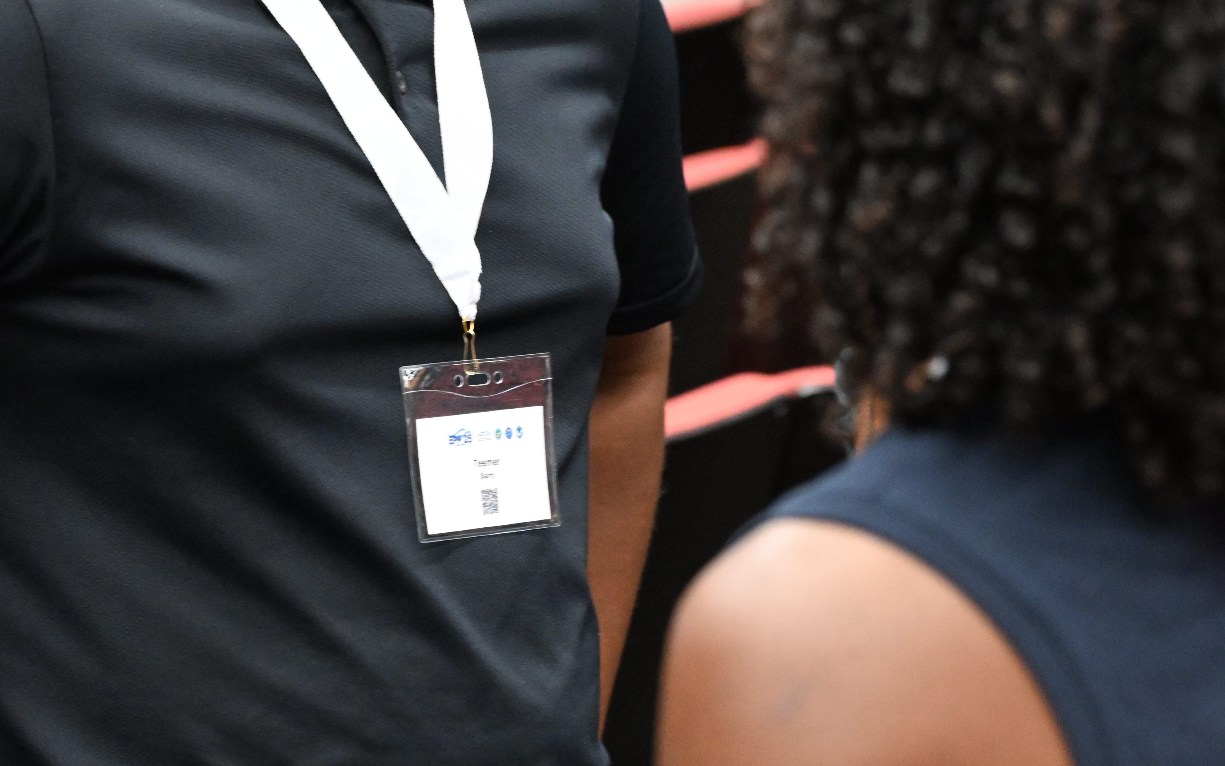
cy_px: 120
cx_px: 405
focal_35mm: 177
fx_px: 5909
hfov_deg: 11.8
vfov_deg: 7.4
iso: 5600
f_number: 4.5
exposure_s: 1/100
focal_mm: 86
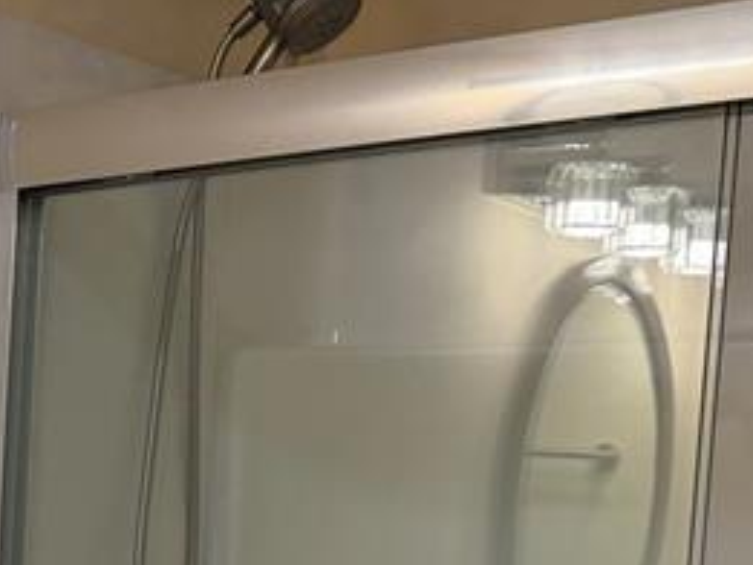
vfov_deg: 15.0
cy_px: 758
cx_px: -196
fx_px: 2046
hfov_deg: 19.4
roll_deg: -2.6
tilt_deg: -4.8
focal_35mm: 94
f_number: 1.78
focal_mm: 6.76
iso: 125
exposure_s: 1/204
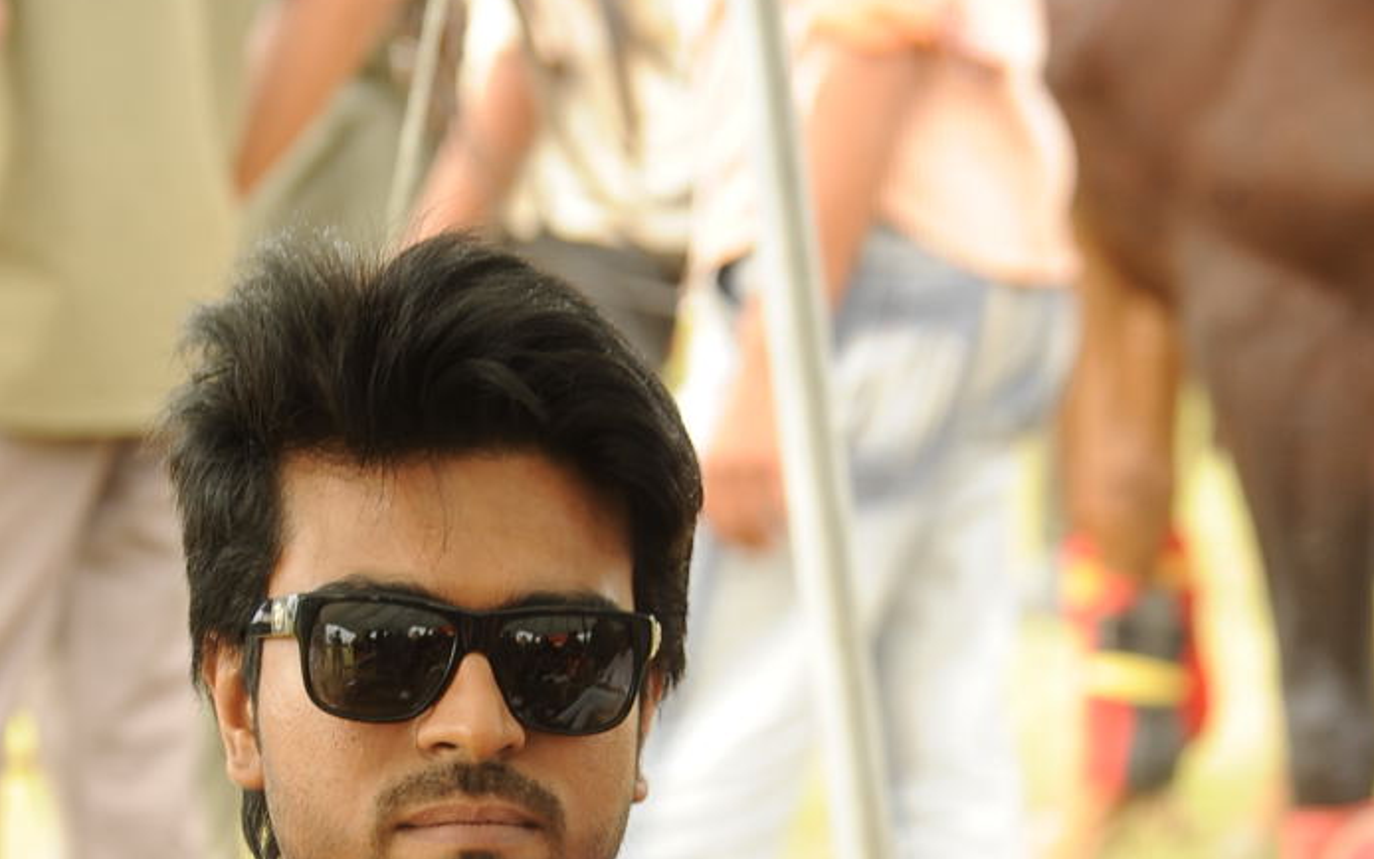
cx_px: 480
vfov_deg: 4.9
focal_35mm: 263
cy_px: 1524
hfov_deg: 8.0
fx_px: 9850
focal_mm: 112
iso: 400
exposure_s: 1/125
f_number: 6.3
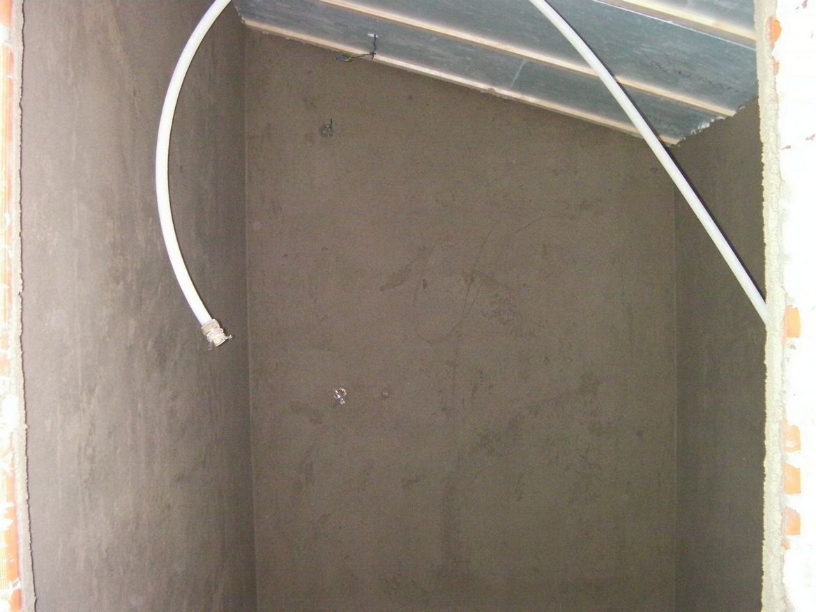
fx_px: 896
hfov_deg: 49.0
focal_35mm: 38
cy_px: 306
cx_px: 408
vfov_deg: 37.7
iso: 800
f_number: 3.5
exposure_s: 1/30
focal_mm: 6.8
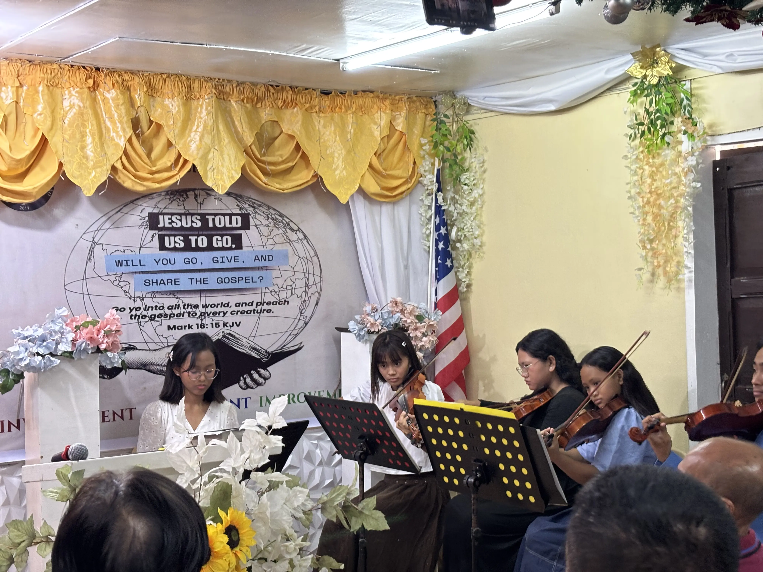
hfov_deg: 36.8
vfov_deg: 28.0
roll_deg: +1.0
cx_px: 382
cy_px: 286
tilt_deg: +0.1
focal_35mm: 52
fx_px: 1146
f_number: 1.6
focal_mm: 5.96
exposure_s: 1/40
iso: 100
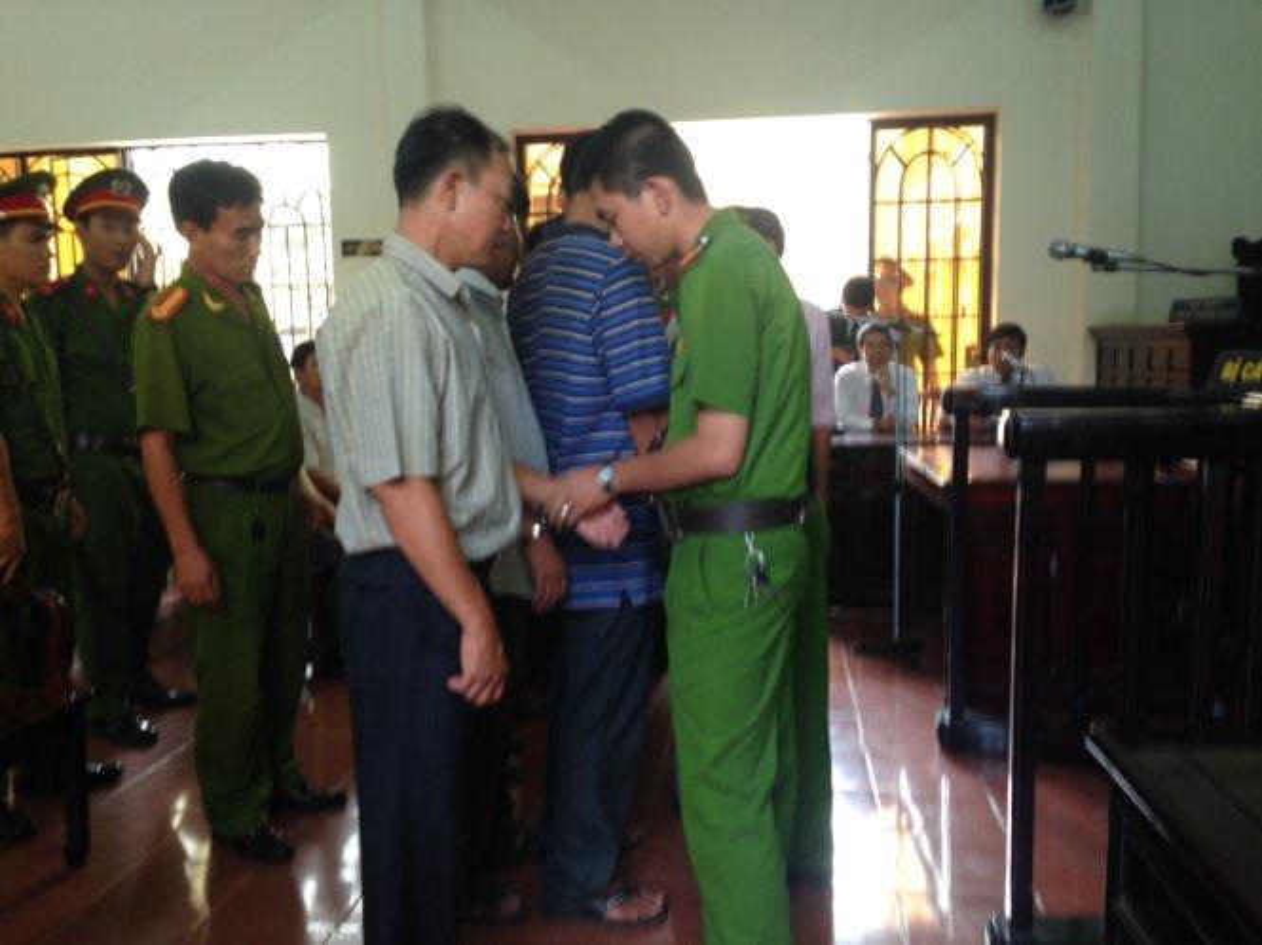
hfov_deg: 55.4
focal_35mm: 33
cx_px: 631
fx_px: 1202
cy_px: 472
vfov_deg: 42.9
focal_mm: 4.12
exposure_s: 1/24
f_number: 2.4
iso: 50
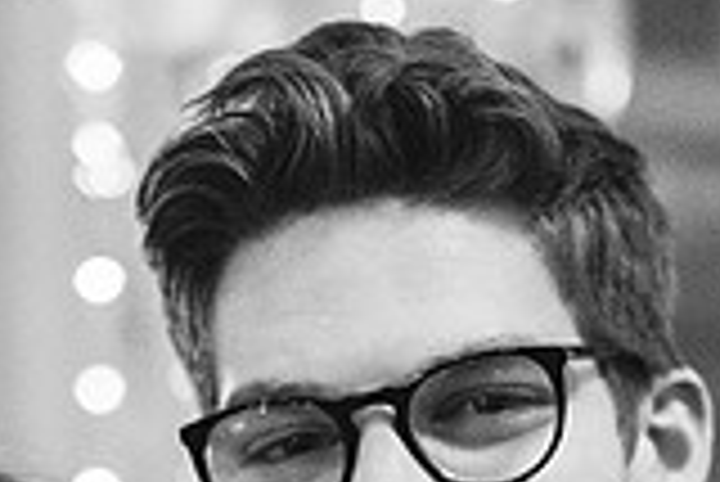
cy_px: 809
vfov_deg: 7.2
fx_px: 3763
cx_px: 144
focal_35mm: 188
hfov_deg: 10.9
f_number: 1.4
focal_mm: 35
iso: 5000
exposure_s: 1/40
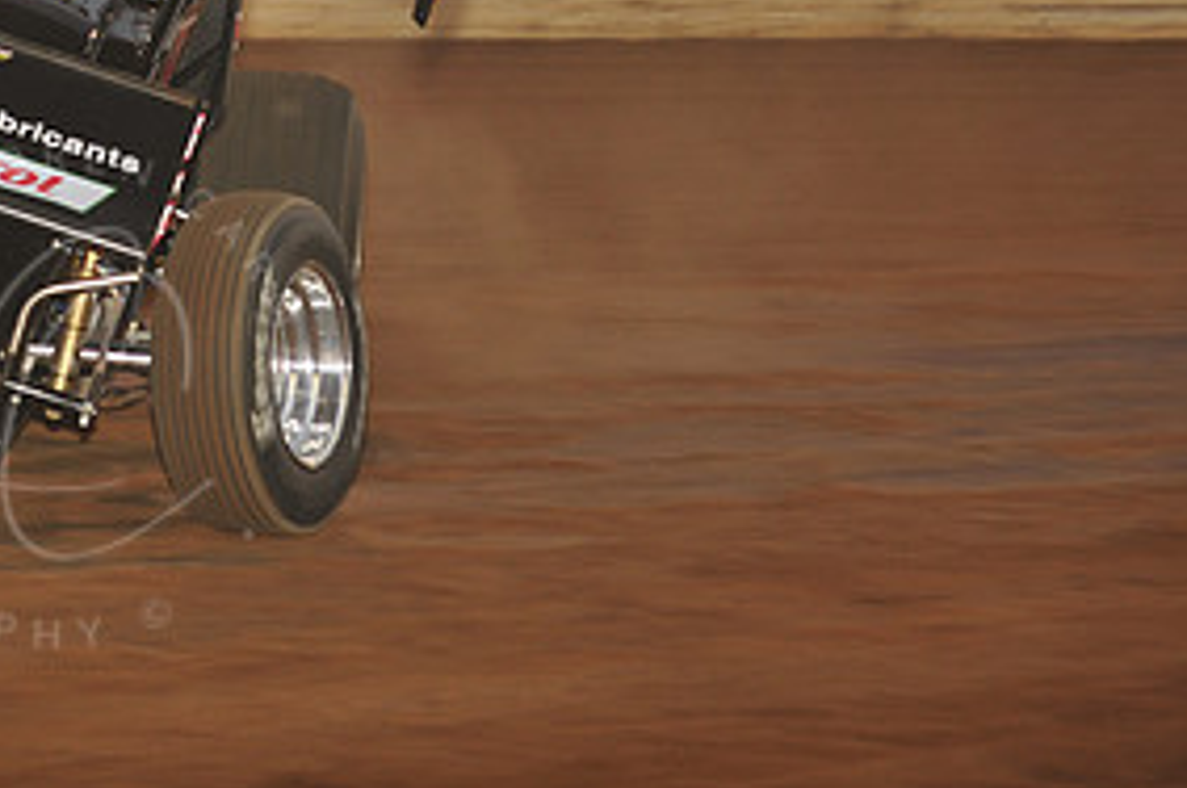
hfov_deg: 7.4
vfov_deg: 4.9
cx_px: 55
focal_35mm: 277
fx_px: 9123
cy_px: 8
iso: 640
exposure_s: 1/320
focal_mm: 135
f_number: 6.3
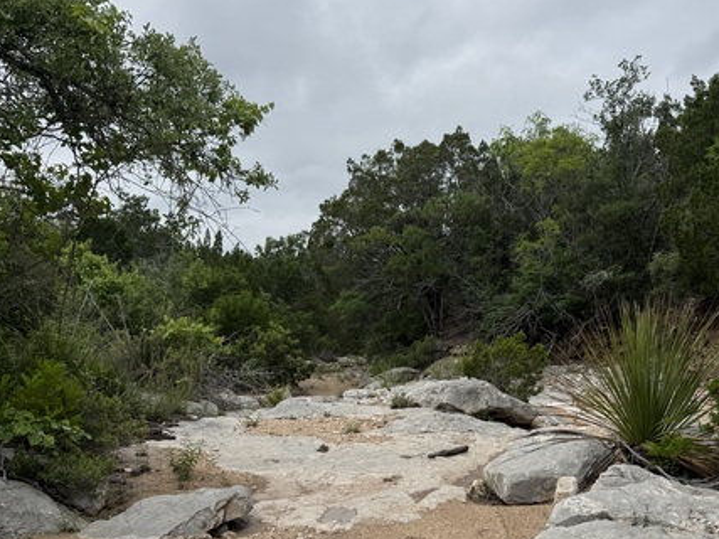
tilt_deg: -6.5
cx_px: 396
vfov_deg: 38.9
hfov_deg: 51.3
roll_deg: +1.5
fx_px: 748
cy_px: 384
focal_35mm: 36
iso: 80
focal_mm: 6.76
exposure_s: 1/7092
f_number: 1.78
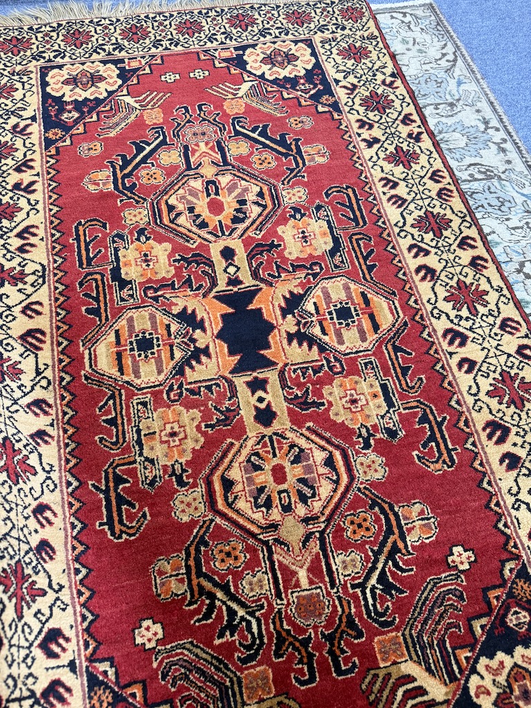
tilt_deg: -61.9
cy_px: 354
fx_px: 491
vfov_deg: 71.6
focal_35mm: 24
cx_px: 266
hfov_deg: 56.8
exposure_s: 1/50
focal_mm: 6.76
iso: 200
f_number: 1.78
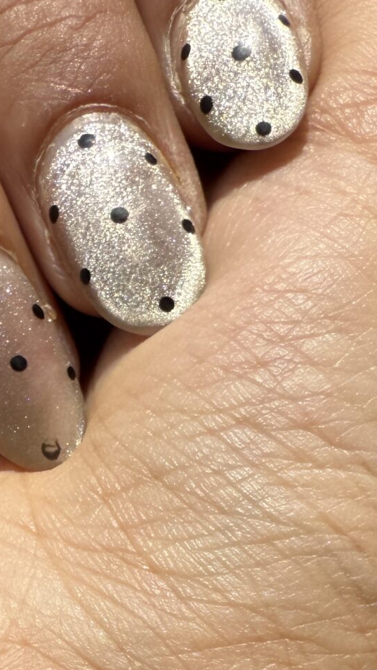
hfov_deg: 16.5
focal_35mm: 73
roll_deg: -1.4
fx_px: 1298
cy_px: 790
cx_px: 211
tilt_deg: -40.4
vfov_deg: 26.1
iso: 40
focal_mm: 2.22
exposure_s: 1/2538
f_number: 2.2
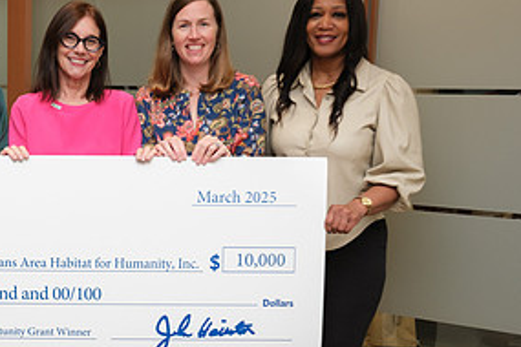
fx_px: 854
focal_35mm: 59
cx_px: 79
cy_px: 207
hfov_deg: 32.7
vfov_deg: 23.0
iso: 400
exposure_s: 1/125
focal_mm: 19.1
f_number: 4.5
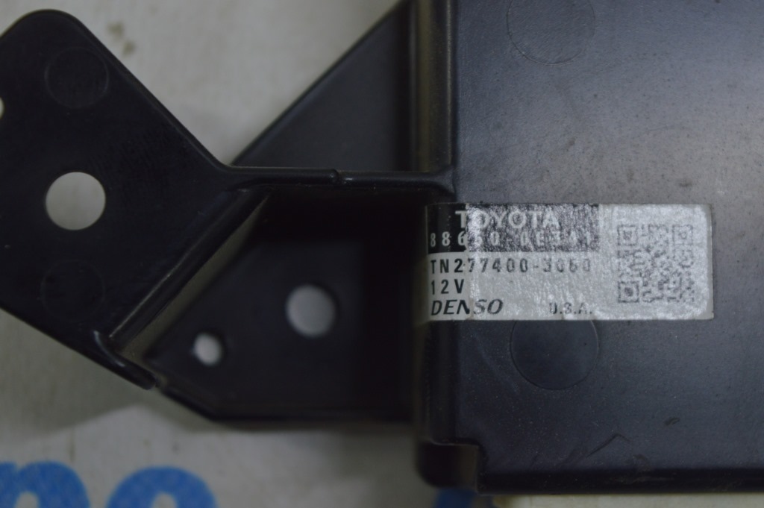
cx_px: 382
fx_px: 1749
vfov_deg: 16.5
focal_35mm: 82
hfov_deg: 24.6
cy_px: 254
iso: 400
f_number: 5.6
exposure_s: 1/40
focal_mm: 55
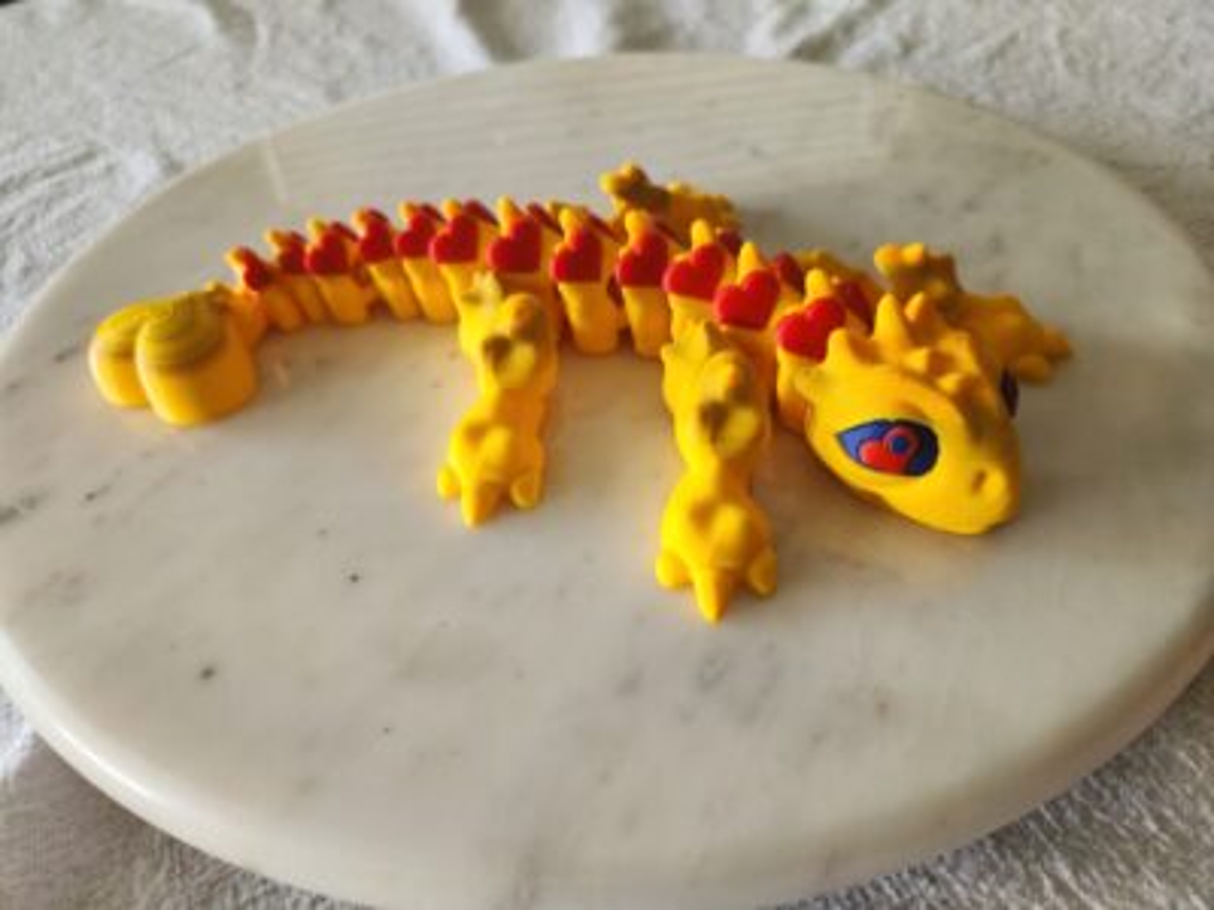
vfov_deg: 58.9
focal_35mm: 23
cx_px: 607
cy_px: 455
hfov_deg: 73.9
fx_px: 807
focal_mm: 5.4
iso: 200
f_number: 1.8
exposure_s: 1/120
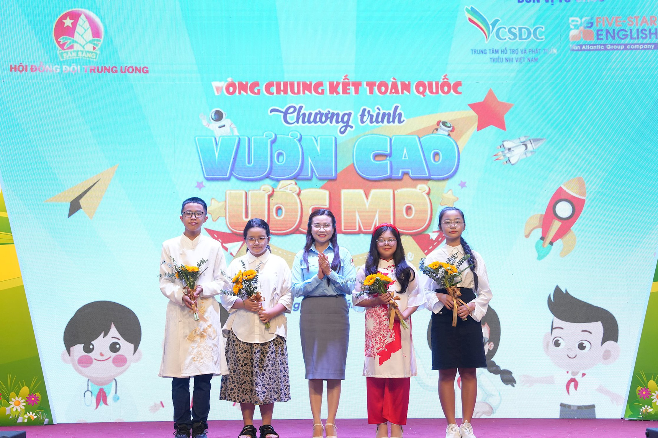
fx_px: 1042
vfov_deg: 23.8
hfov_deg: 35.1
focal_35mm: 57
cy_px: 214
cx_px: 340
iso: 2500
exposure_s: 1/160
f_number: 6.3
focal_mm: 51
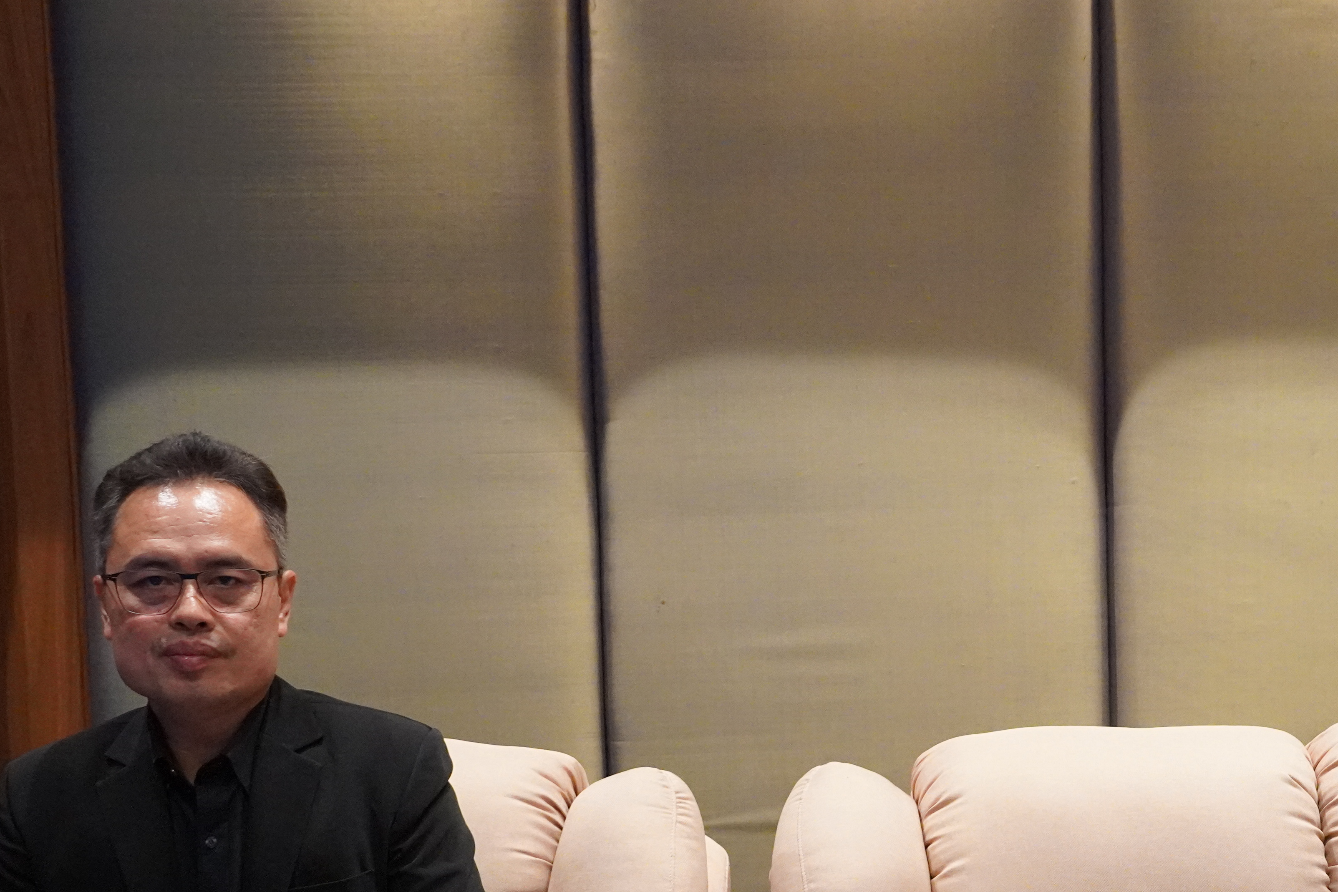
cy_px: 815
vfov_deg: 22.4
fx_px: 2190
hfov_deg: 33.2
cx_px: 1028
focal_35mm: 59
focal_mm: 21
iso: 5000
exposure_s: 1/160
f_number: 4
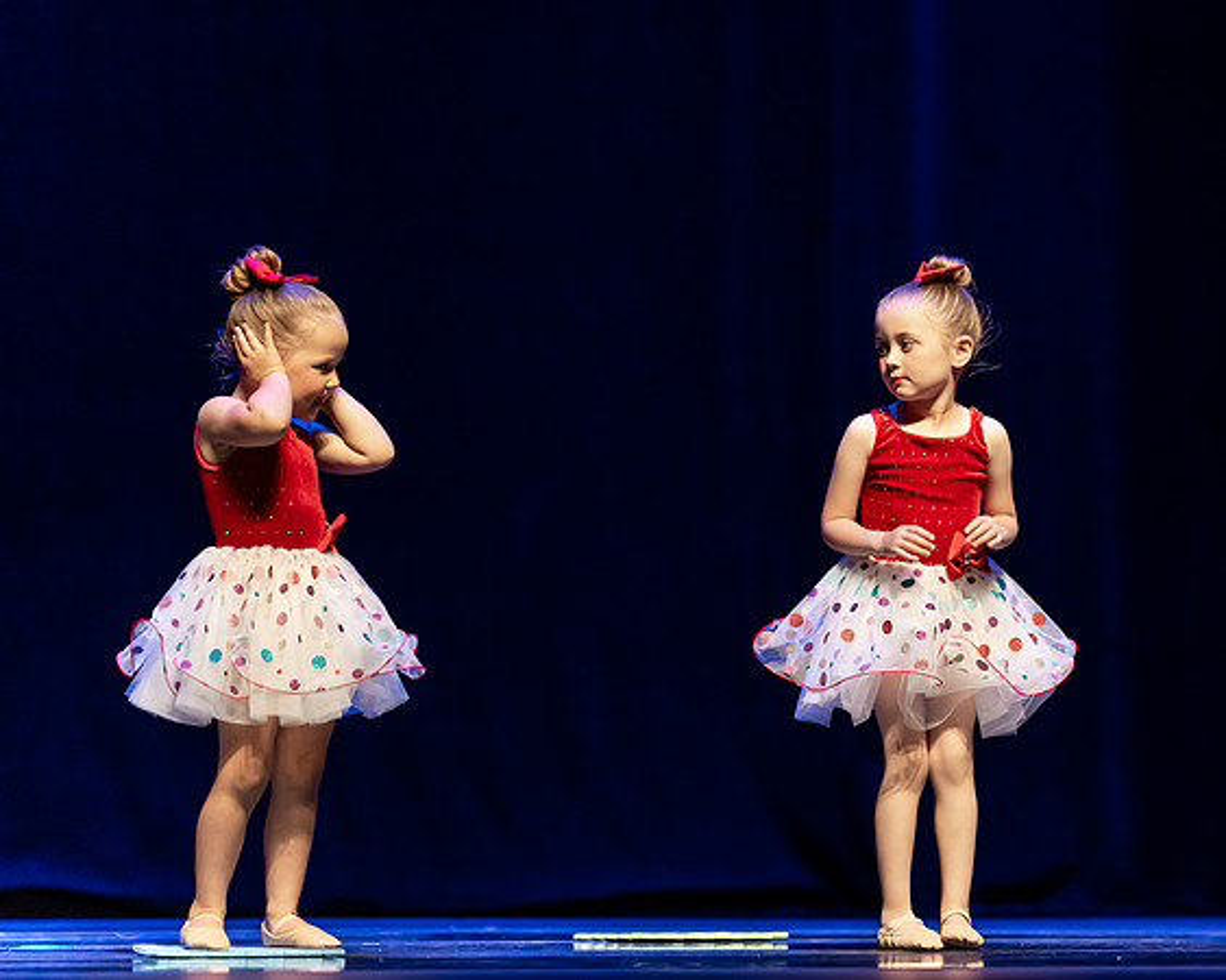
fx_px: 7196
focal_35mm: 198
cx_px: 848
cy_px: 420
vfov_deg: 7.8
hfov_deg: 9.7
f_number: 2.8
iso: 3200
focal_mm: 150
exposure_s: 1/640
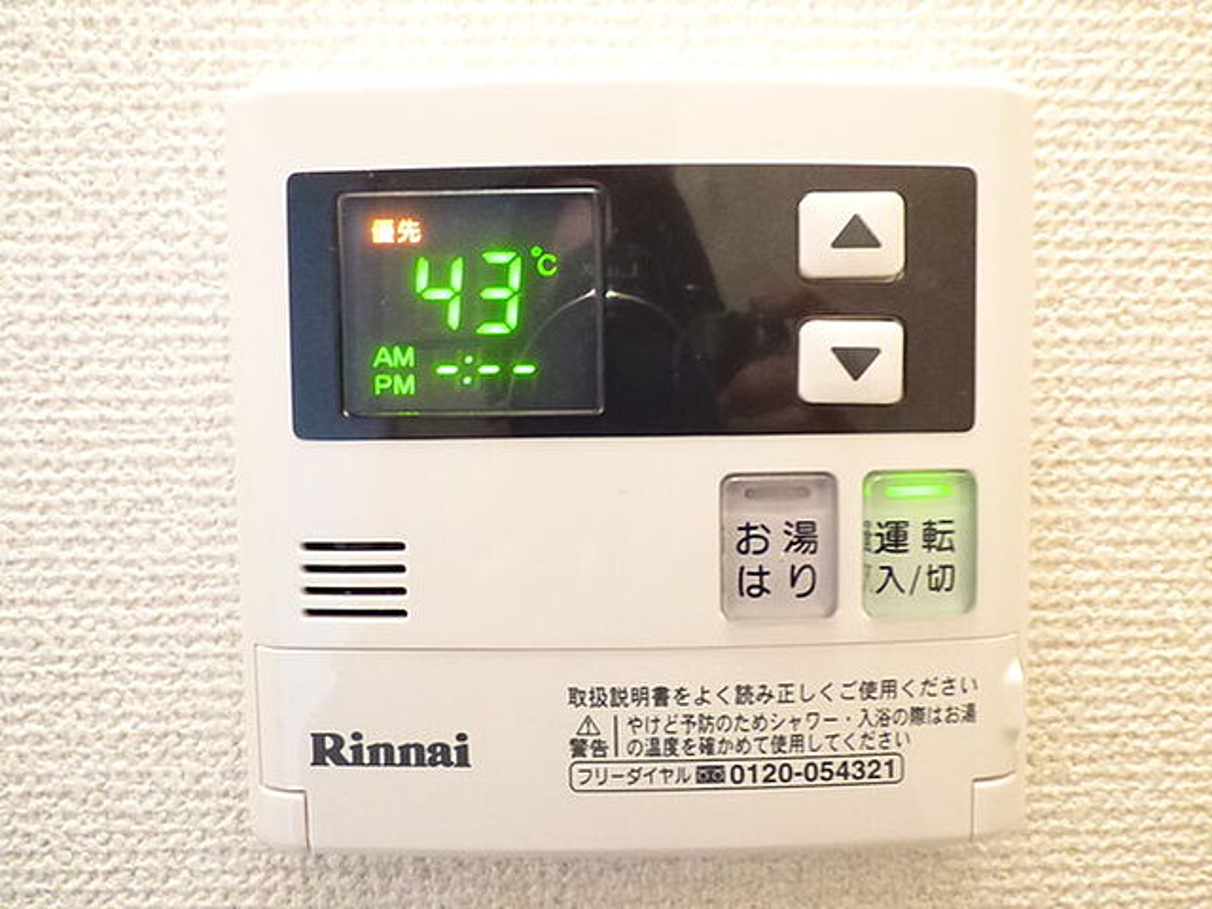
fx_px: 700
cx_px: 606
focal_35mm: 20
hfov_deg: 81.7
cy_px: 454
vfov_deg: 66.0
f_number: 5.6
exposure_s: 1/8
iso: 1250
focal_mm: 3.58
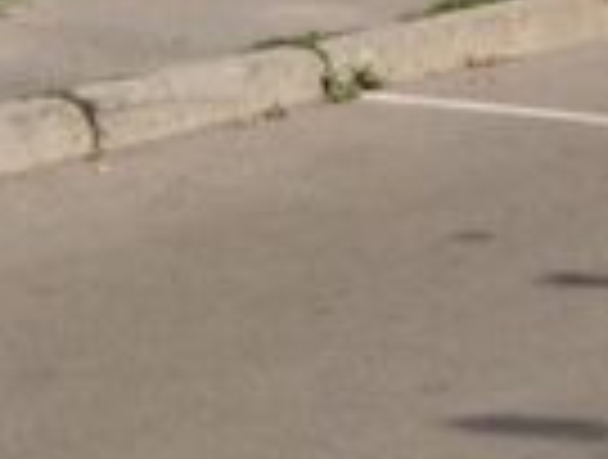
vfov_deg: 7.2
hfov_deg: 10.3
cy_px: -832
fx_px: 3328
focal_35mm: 189
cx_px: 712
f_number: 1.7
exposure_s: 1/1644
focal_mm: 4.25
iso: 100
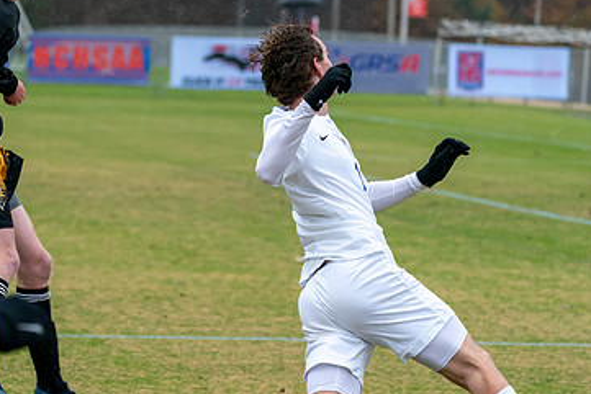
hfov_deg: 7.2
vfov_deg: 4.8
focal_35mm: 284
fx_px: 4664
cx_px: 221
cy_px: 197
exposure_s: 1/1000
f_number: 5.6
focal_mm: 168
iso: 3200
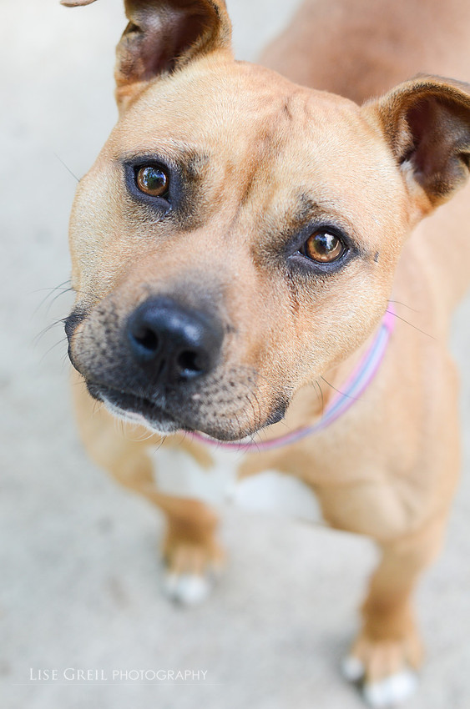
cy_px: 354
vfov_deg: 27.0
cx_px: 235
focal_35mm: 75
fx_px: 1475
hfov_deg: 18.1
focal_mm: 50
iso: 250
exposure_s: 1/400
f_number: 3.5
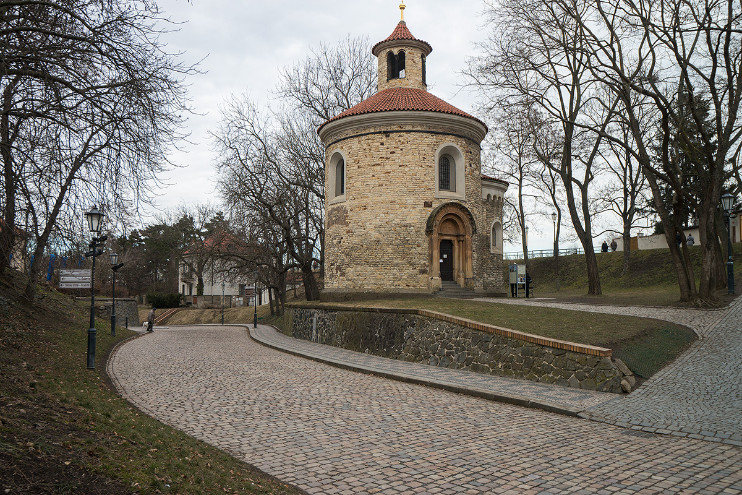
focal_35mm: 30
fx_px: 618
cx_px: 371
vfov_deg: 43.6
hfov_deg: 61.9
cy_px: 248
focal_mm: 30
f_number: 13
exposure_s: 1/40
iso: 250
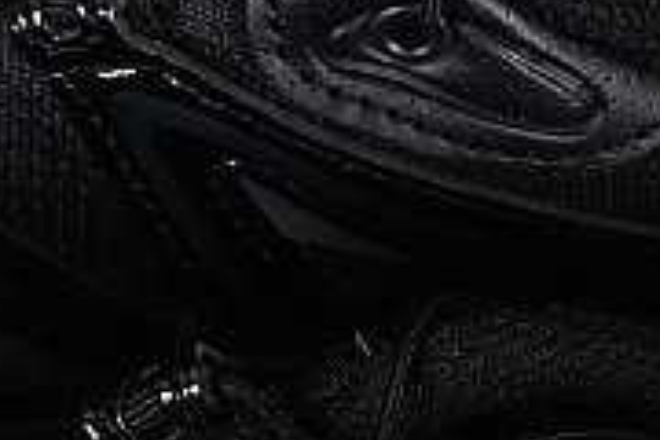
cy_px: 649
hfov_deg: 4.6
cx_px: 161
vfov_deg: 3.0
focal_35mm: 450
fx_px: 8249
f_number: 6.3
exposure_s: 1/50
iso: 160
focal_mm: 50
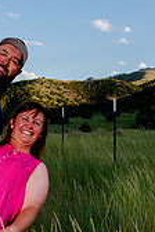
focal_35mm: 104
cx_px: 69
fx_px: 672
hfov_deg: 13.2
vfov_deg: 19.6
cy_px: 143
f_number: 6.3
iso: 160
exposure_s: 1/320
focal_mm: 24
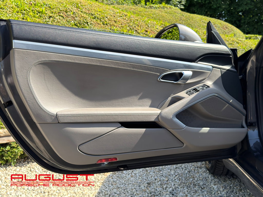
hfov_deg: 52.6
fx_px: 266
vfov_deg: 40.7
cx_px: 132
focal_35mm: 35
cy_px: 98
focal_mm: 6.76
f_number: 1.78
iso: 80
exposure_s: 1/1159
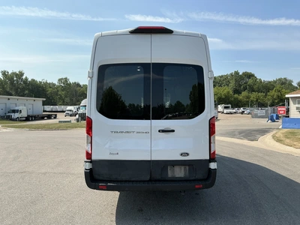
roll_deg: +1.3
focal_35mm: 28
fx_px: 243
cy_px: 112
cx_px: 150
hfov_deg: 63.4
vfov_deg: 49.7
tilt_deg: +0.9
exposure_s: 1/1786
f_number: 1.8
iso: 25
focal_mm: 3
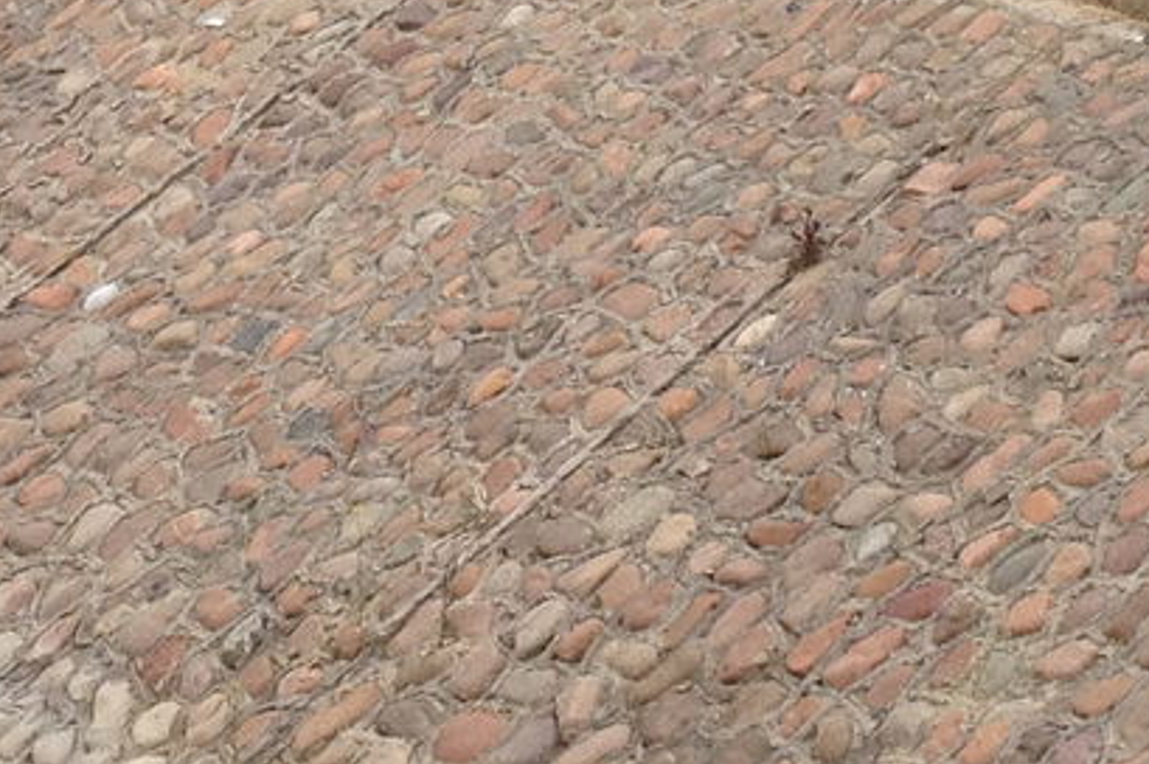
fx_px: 5453
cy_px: -376
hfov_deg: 12.0
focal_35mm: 171
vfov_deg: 7.9
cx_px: 244
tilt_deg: -5.2
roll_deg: +0.8
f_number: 2.4
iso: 50
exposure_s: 1/968
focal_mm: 4.28
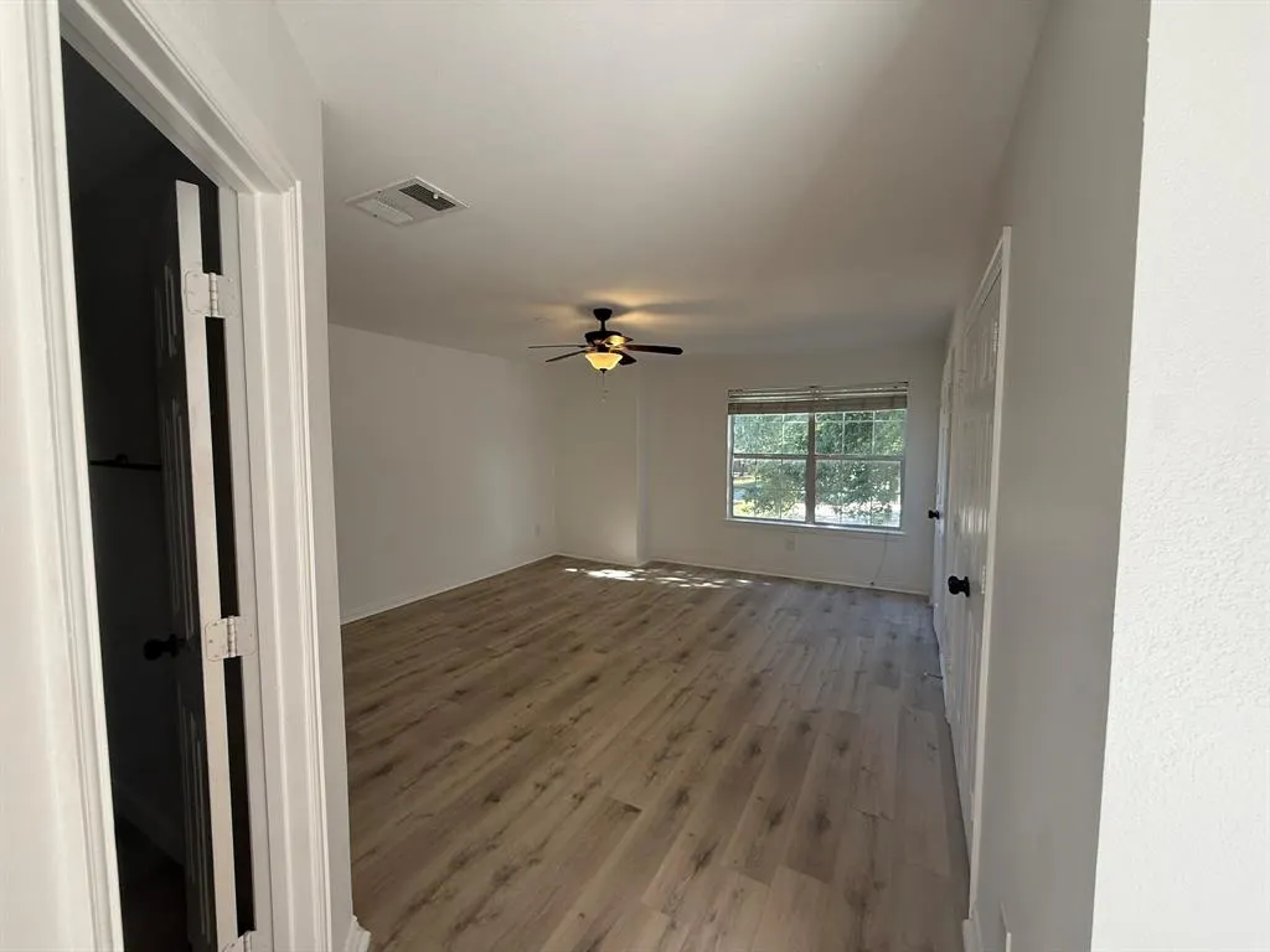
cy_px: 476
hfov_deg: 102.1
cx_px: 635
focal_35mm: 14
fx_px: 514
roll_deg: +0.3
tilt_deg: -2.8
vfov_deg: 85.7
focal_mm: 2.22
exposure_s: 1/120
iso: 100
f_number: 2.2
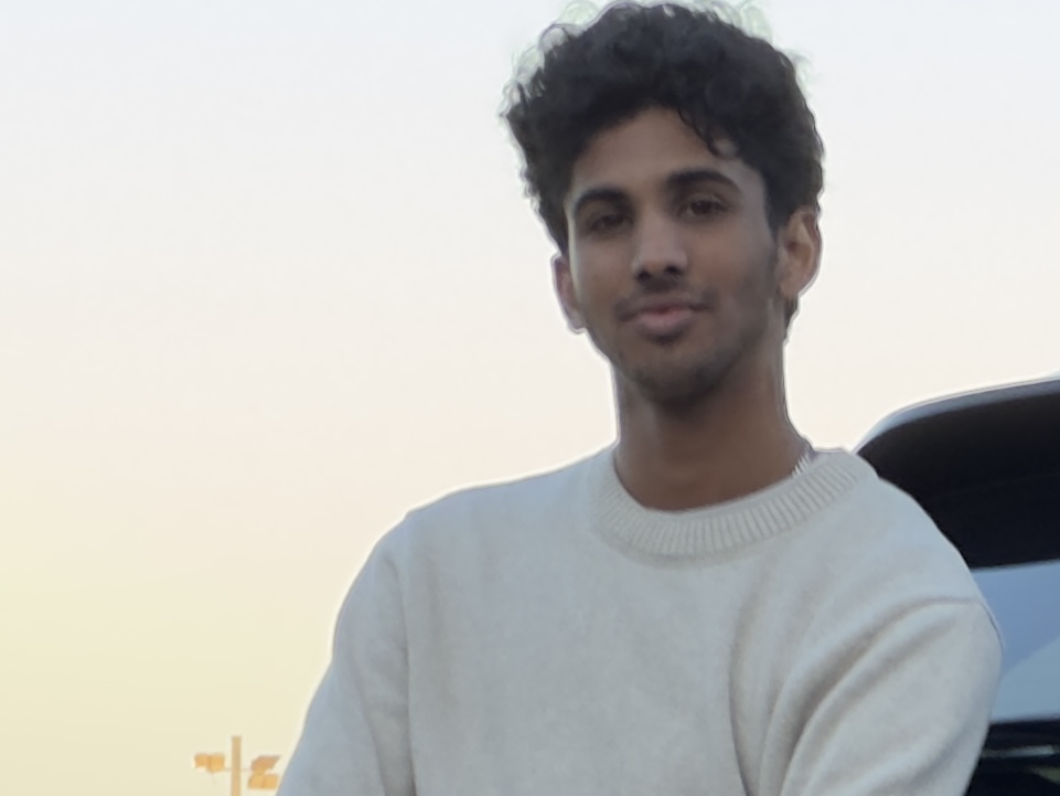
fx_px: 9892
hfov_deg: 6.1
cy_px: 1272
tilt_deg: -0.8
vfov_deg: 4.6
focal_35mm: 323
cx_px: 1693
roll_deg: -1.9
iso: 64
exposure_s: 1/99
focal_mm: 9
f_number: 2.8
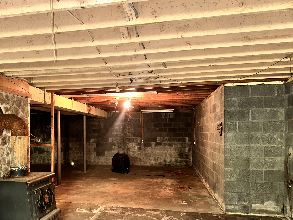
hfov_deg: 55.8
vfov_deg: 43.9
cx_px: 102
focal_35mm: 32
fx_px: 271
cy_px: 135
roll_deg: +0.3
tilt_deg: -0.1
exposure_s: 1/5
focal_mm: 6.86
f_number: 1.78
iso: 250
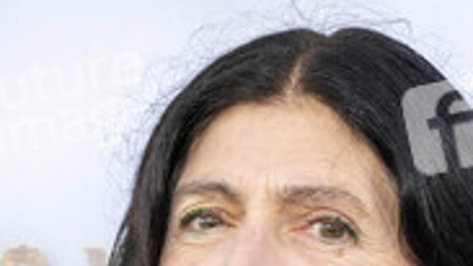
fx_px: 2496
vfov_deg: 6.0
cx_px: 300
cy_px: 501
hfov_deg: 10.8
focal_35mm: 199
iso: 400
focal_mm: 87
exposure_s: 1/160
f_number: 6.3
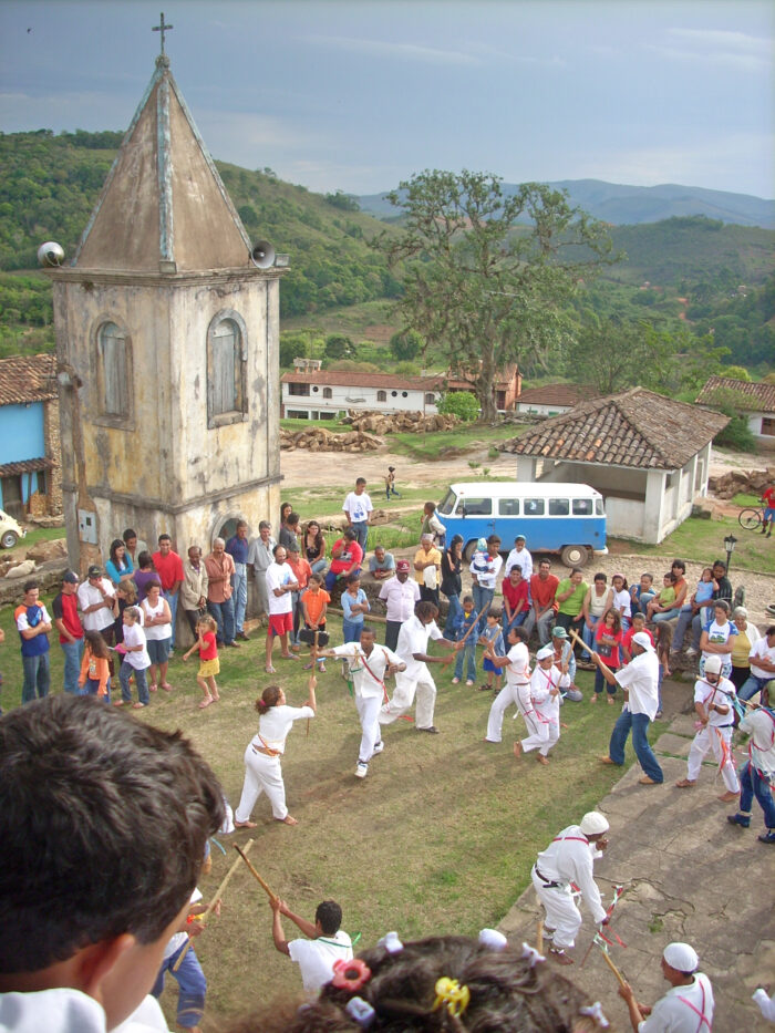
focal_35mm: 37
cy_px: 516
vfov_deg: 50.1
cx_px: 388
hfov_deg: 38.7
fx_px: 1104
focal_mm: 6.2
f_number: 2.8
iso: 64
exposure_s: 1/285
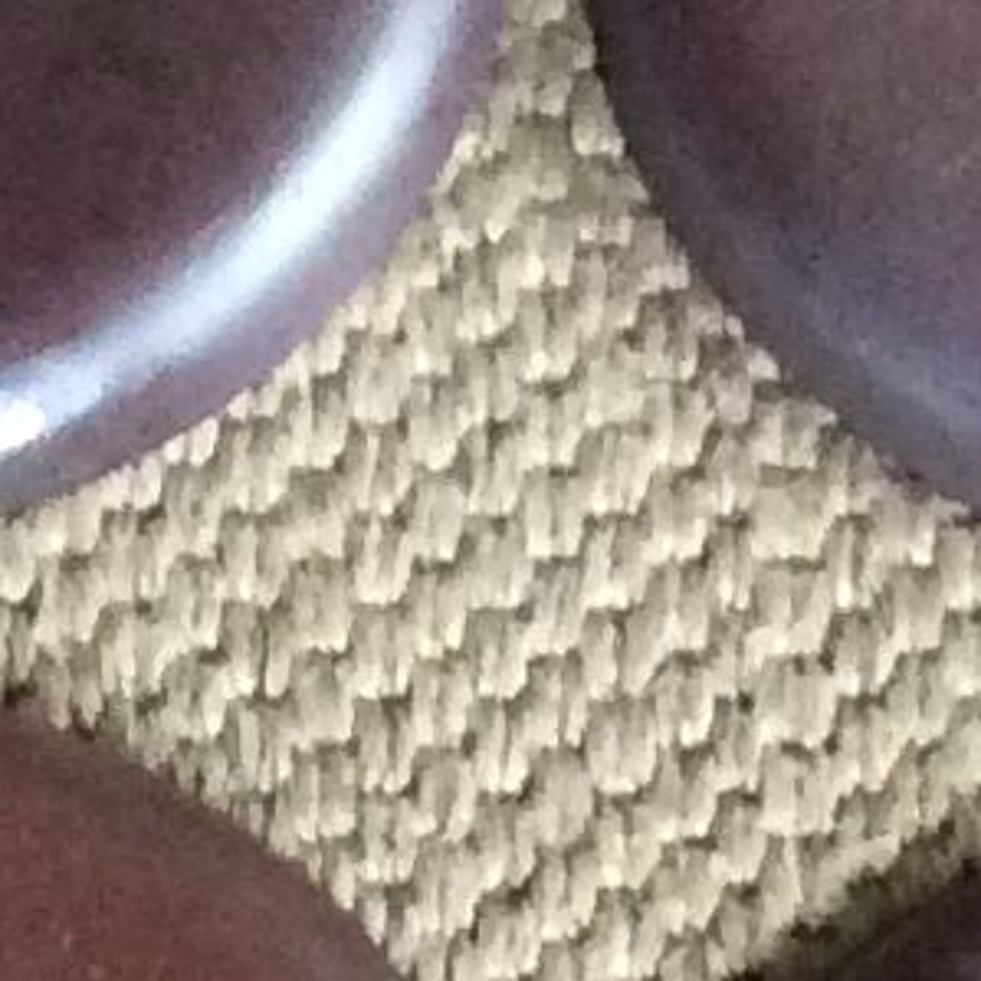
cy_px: 1962
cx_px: 620
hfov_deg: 7.1
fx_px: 7855
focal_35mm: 245
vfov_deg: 6.9
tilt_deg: -69.5
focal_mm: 3.3
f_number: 2.4
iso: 200
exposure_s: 1/24
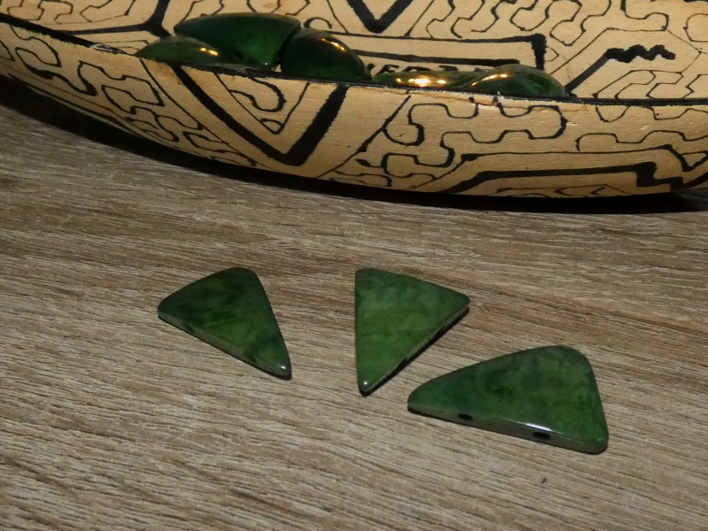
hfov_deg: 81.7
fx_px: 409
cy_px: 266
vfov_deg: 66.0
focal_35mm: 20
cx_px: 354
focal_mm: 3.6
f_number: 2.8
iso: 800
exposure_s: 1/60
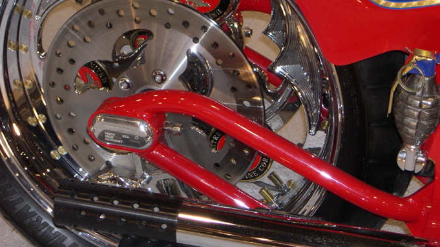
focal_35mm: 146
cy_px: 113
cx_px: 250
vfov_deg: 8.3
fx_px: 1703
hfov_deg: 14.7
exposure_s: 1/60
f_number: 4.9
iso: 217
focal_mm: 24
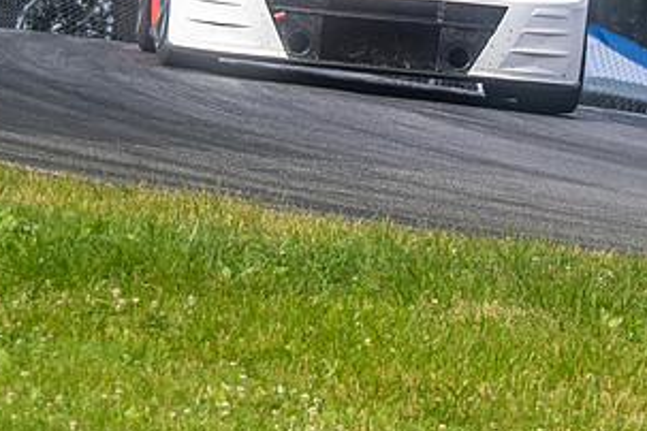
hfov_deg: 2.5
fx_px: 15060
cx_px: 587
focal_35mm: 838
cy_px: 54
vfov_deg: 1.6
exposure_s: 1/320
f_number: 11
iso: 400
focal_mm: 210
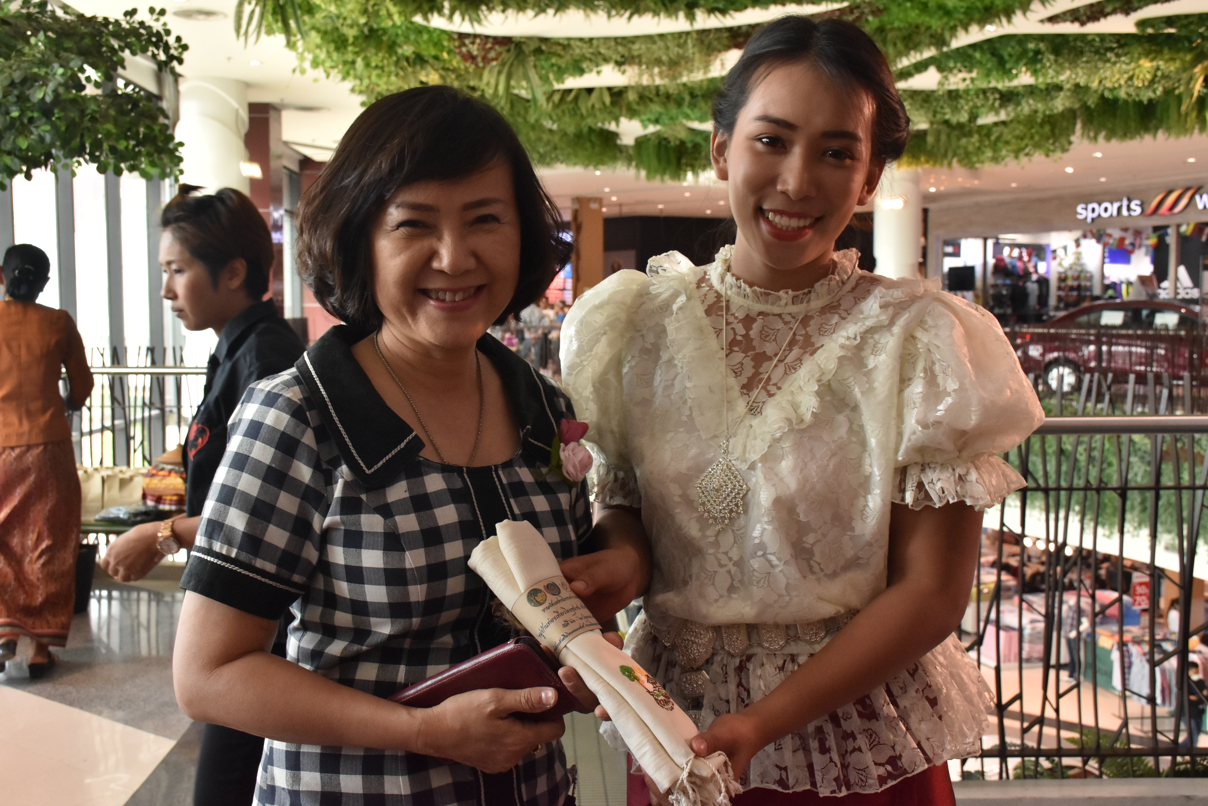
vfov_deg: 35.9
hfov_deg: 51.9
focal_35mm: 37
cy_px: 409
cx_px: 609
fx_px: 1241
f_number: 7.1
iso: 1250
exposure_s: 1/200
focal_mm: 24
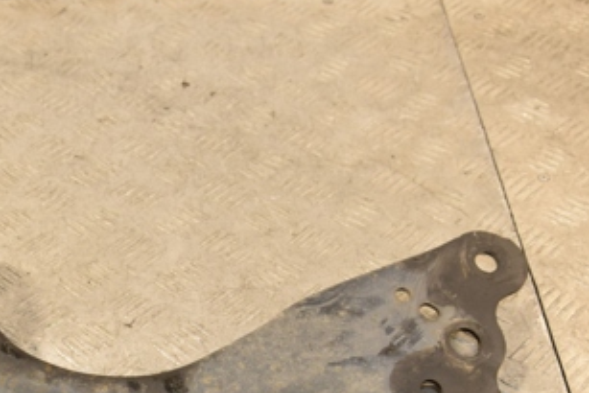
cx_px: 123
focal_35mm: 78
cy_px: 324
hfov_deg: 25.5
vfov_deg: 17.3
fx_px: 1277
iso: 800
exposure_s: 1/200
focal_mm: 25
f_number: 6.3
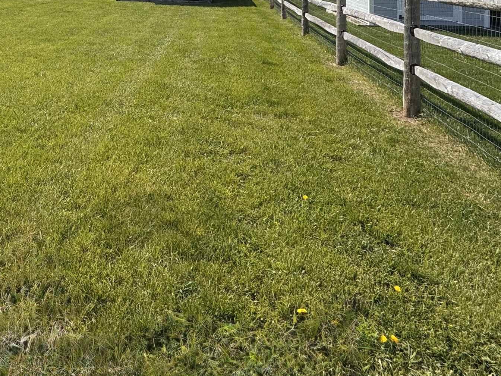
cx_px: 77
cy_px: -32
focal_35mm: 32
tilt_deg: -0.9
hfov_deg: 51.9
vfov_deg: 37.4
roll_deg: +0.6
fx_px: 463
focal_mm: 2.22
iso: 50
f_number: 2.2
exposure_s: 1/3106
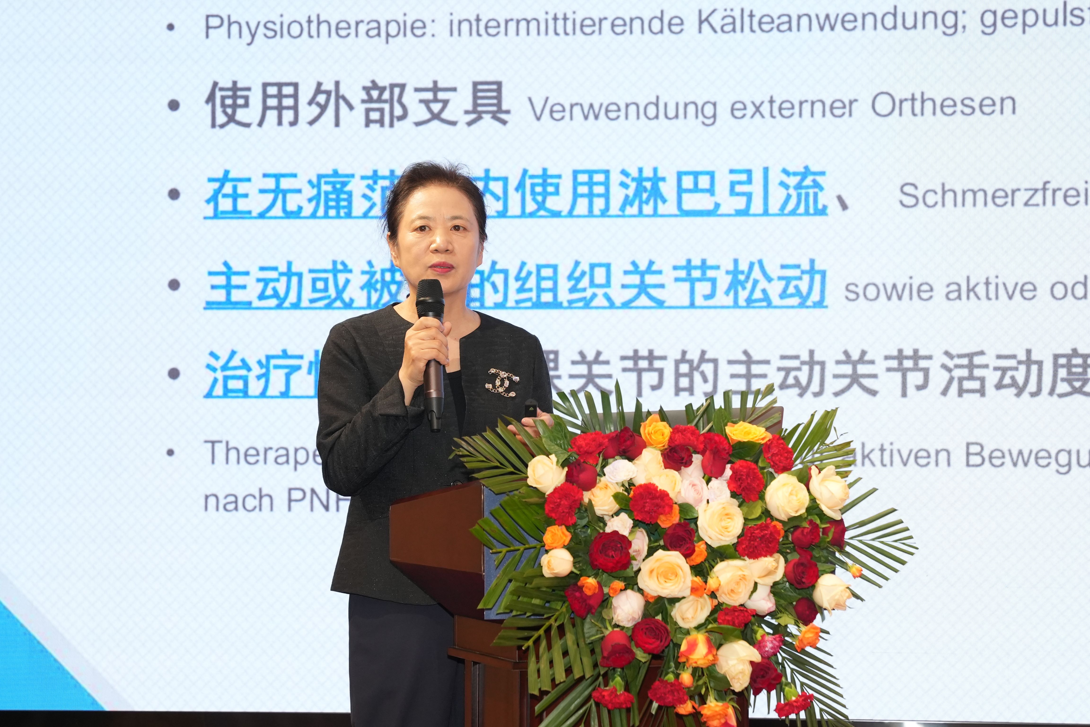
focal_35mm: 105
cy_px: 364
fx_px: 3179
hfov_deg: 19.5
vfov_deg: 13.0
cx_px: 545
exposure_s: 1/125
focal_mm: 70
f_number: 5
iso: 1250
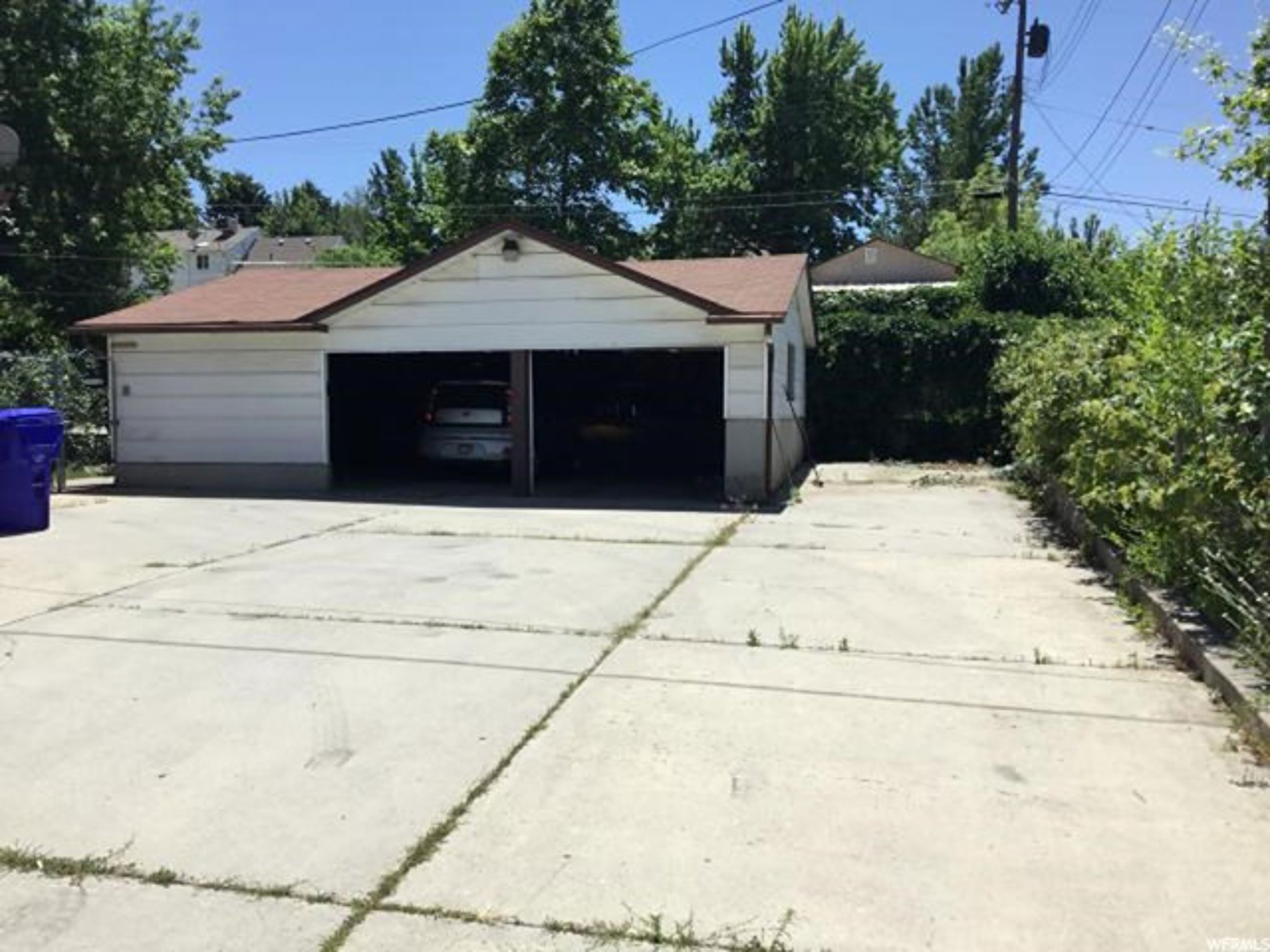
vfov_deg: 45.4
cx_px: 635
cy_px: 476
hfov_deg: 58.4
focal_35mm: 31
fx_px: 1137
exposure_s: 1/1294
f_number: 2.4
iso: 25
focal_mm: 3.3
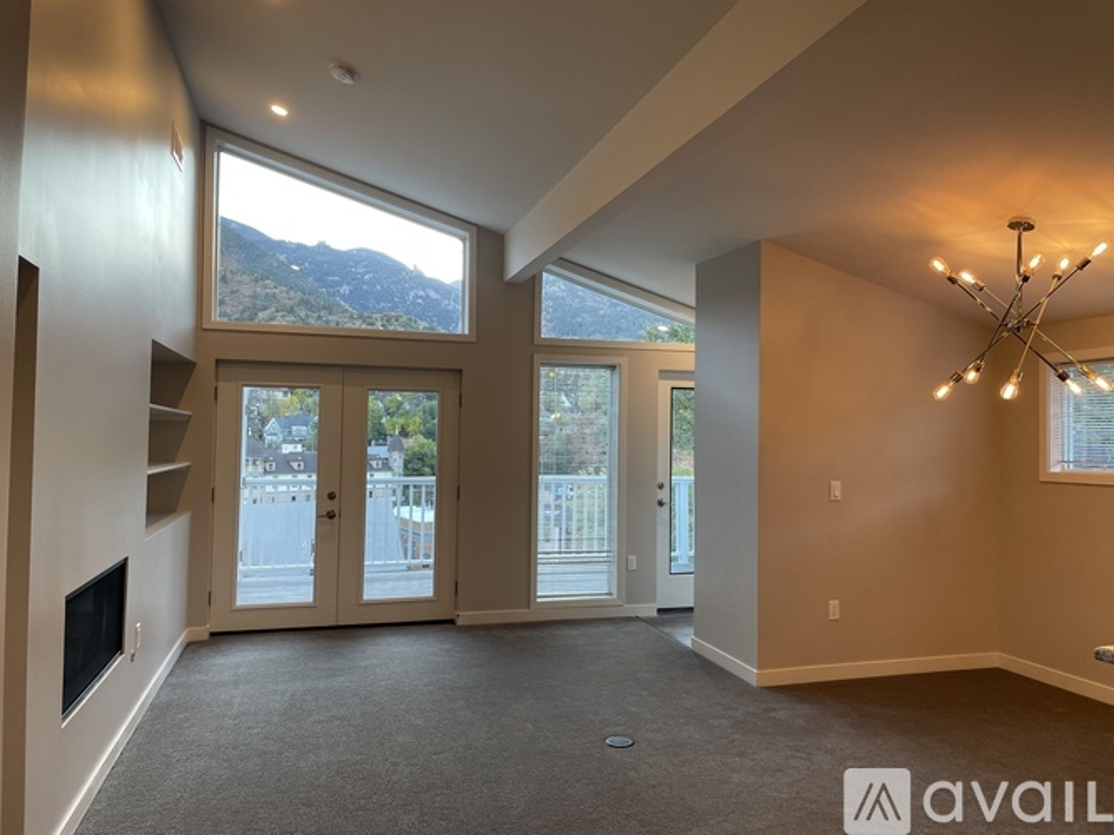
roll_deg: -1.0
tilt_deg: +1.3
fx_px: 837
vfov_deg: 53.0
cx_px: 557
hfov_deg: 67.3
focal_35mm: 26
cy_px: 418
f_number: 1.6
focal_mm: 4.2
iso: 100
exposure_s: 1/120
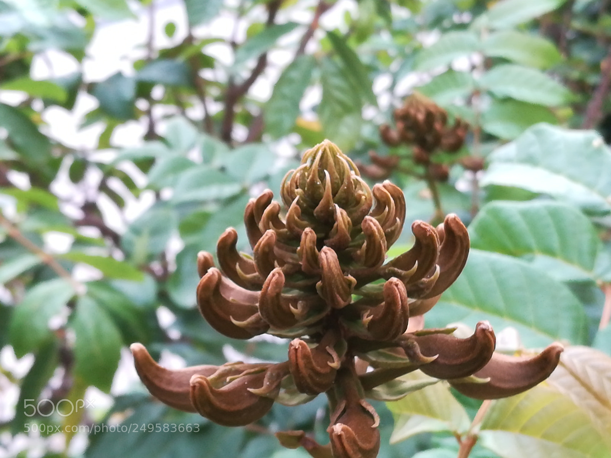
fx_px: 1271
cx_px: 306
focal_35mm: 72
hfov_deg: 27.0
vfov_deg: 20.4
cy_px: 229
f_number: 2.2
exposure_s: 1/33.3
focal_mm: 3.83
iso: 320
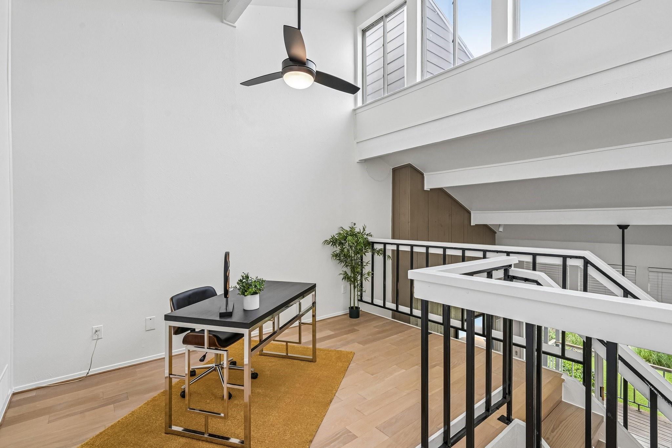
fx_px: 299
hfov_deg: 96.7
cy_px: 224
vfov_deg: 73.7
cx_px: 336
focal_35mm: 16
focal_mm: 16
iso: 400
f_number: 8
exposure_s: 1/60
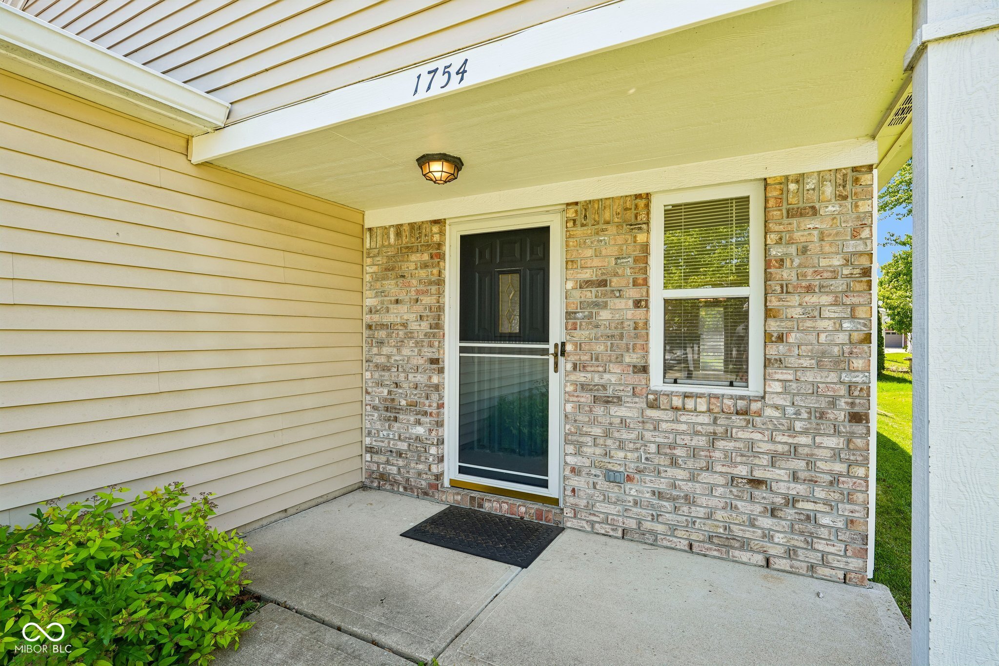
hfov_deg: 91.6
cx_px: 500
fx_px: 486
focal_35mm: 18
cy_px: 333
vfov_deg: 68.9
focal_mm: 17.5
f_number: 8
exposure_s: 1/50
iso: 100
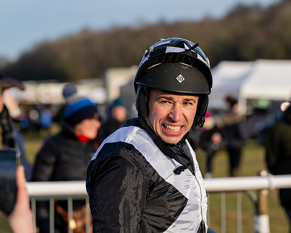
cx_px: 171
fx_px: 1437
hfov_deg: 11.6
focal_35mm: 167
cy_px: 109
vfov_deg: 9.3
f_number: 5
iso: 800
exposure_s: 1/2500
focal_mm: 135
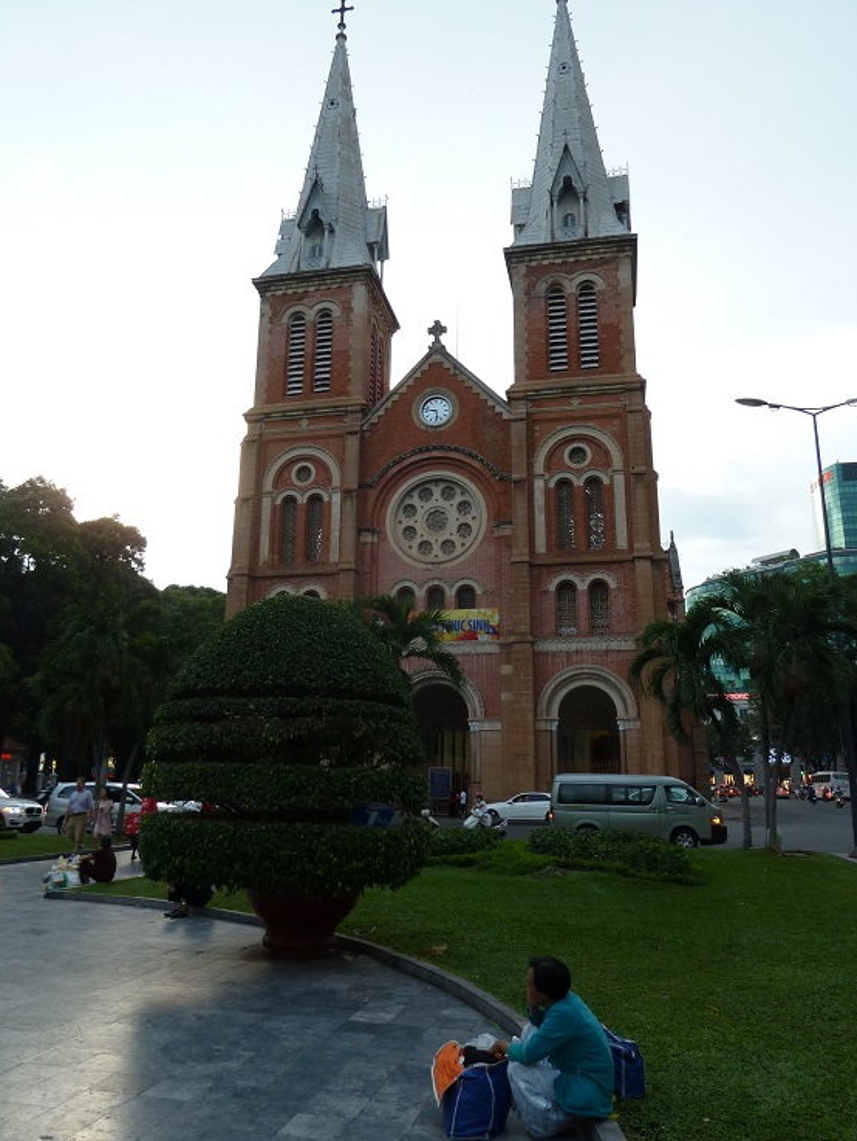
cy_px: 553
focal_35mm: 26
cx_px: 418
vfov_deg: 67.3
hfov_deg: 53.1
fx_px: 858
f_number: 3.3
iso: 125
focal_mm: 4.1
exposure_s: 1/30
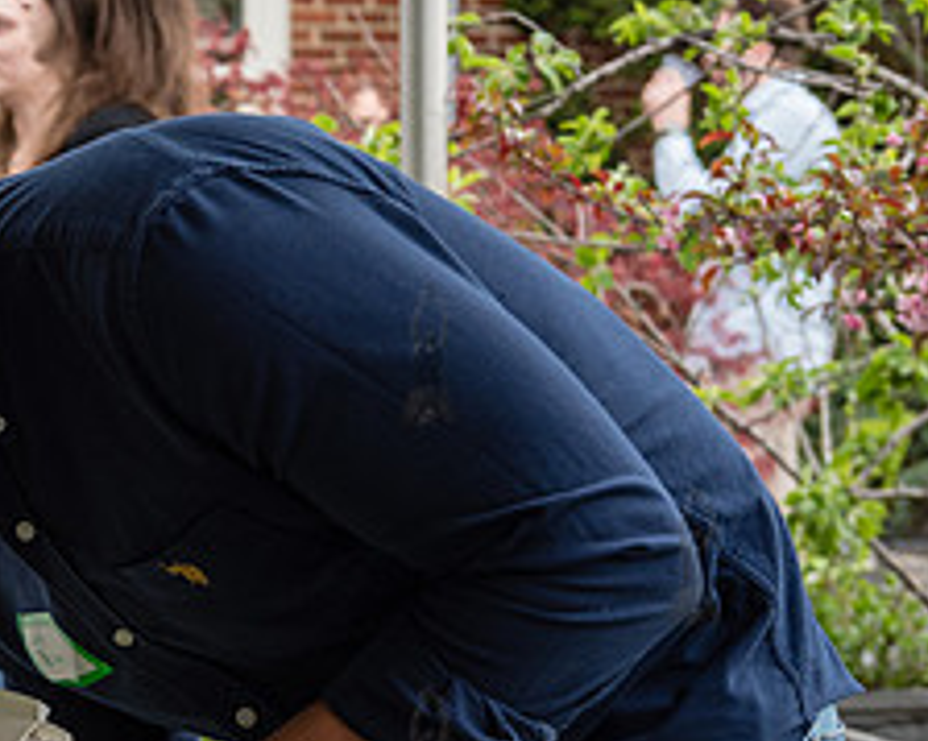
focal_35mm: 110
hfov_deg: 16.9
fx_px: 3020
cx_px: -108
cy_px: 553
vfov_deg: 14.0
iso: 400
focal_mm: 45
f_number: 4
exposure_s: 1/400
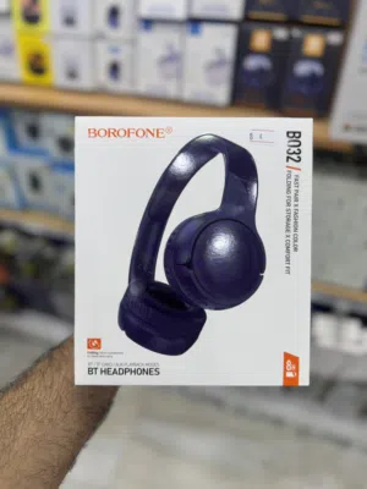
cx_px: 184
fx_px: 339
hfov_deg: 56.8
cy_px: 244
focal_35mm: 24
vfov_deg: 71.6
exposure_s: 1/1193
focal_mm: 6.76
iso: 80
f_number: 1.78
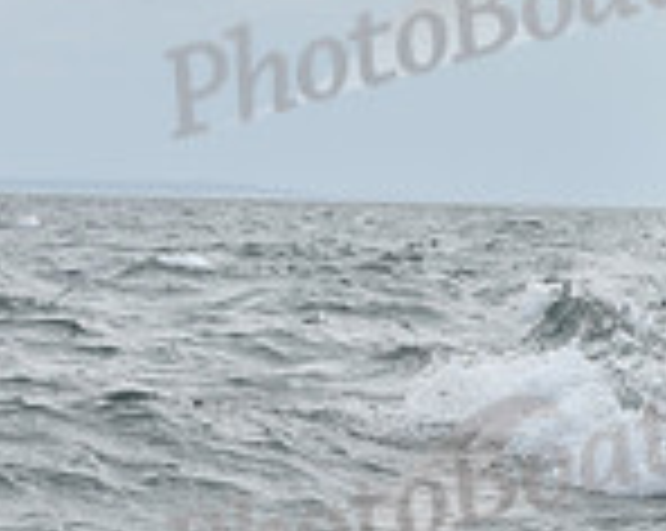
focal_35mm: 295
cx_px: 1035
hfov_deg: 6.5
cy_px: 191
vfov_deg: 5.2
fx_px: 5807
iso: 200
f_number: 6.3
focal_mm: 80
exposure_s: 1/1250
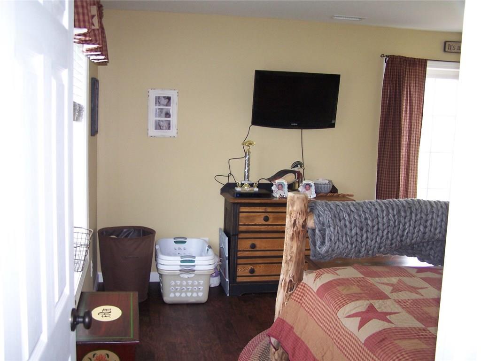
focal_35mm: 38
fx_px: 528
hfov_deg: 49.0
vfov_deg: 37.7
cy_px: 180
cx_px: 240
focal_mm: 6.3
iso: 140
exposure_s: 1/60
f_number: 2.8
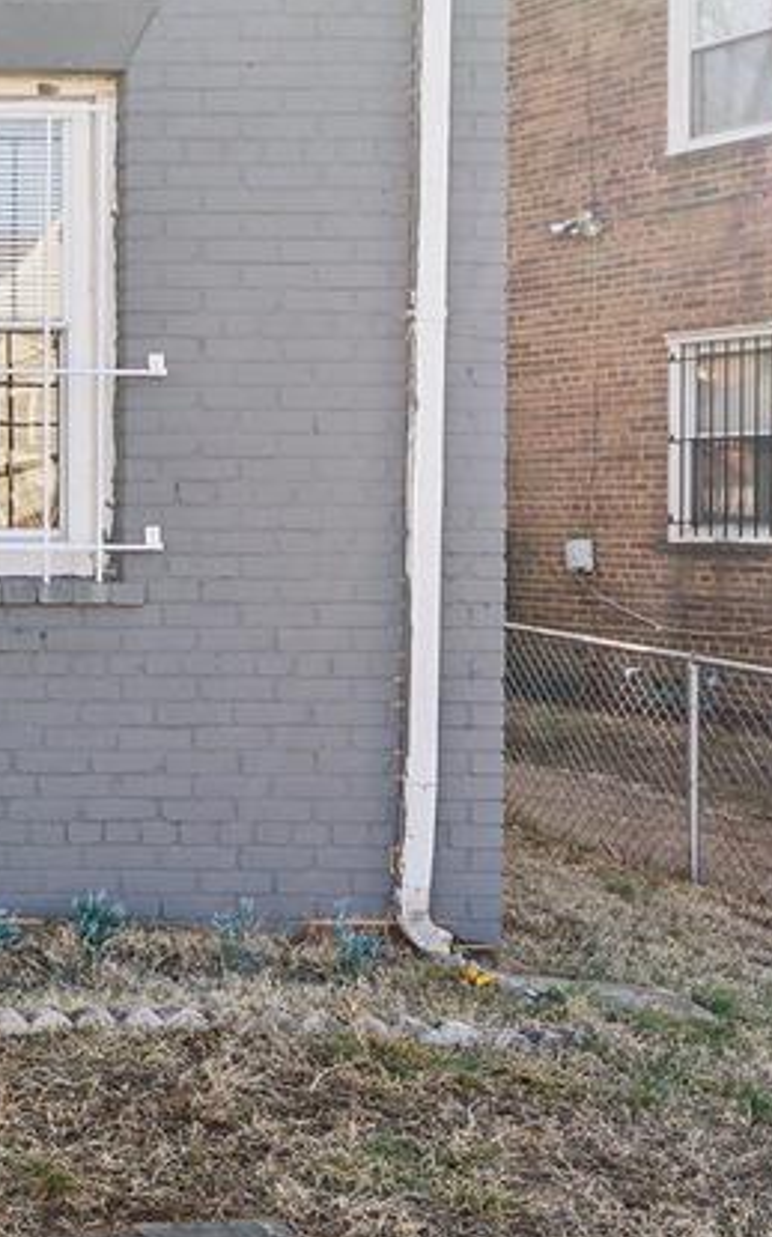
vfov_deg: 38.4
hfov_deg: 22.3
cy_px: -16
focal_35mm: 46
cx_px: -429
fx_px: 1550
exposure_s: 1/125
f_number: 5.6
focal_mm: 13
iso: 80
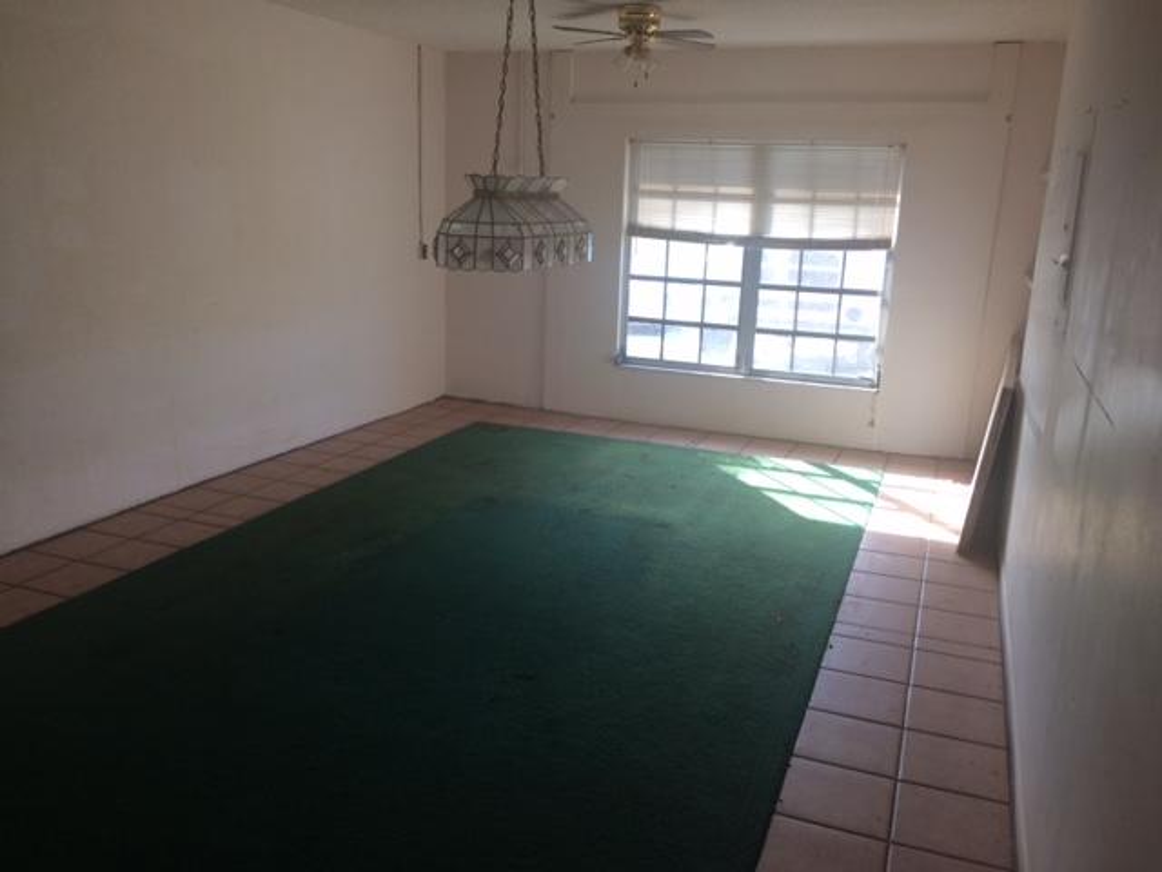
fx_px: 973
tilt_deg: -14.0
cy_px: 436
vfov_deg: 48.2
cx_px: 581
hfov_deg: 61.7
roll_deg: -2.5
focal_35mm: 29
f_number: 2.2
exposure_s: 1/120
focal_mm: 4.15
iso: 50
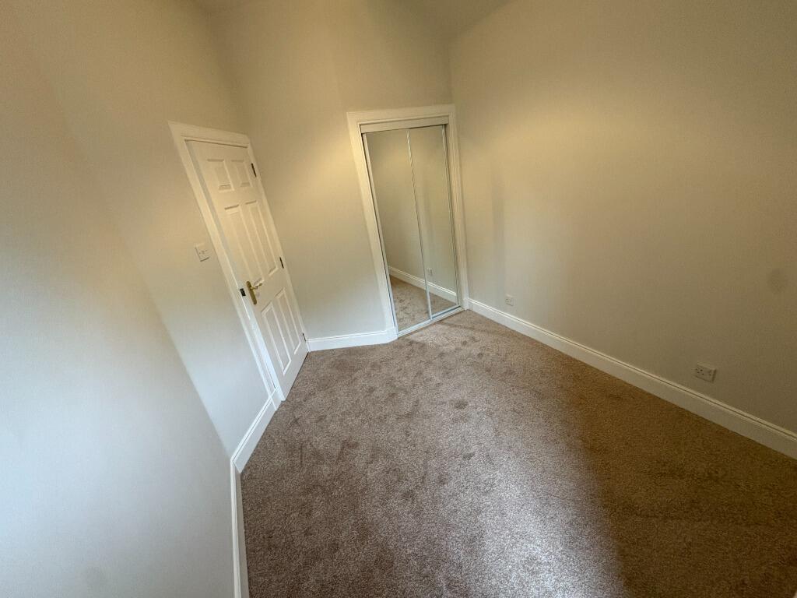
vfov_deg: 85.7
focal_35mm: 14
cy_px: 299
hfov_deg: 102.1
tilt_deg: -20.9
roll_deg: +9.6
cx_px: 398
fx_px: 322
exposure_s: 1/60
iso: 400
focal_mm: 2.22
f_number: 2.2
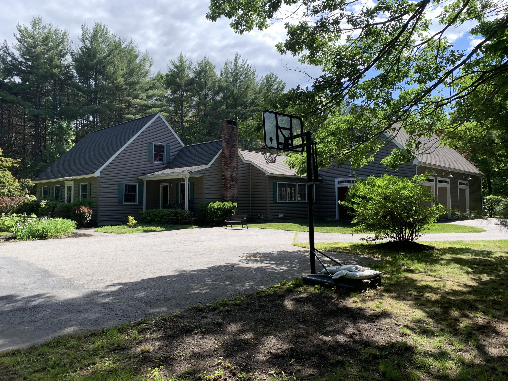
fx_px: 382
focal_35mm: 26
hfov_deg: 67.3
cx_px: 254
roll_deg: -0.2
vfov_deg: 53.1
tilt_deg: +2.7
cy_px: 190
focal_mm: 4.25
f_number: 1.8
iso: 25
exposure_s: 1/1001
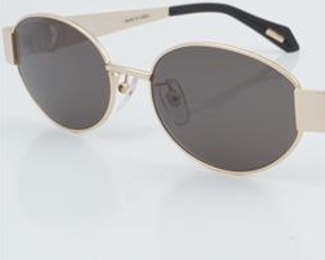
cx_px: 257
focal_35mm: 124
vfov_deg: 12.5
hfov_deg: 15.5
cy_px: 94
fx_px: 1190
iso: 100
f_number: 32
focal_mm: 55
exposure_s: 1/3
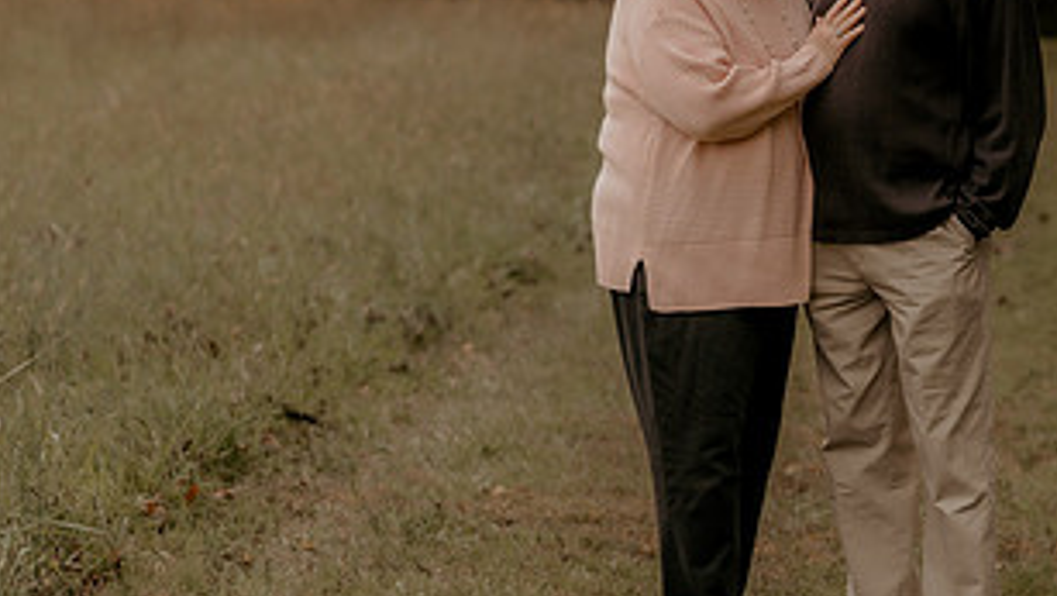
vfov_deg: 7.2
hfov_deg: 12.8
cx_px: 788
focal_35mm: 168
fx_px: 4711
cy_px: 200
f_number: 2.8
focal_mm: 85
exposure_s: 1/800
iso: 125
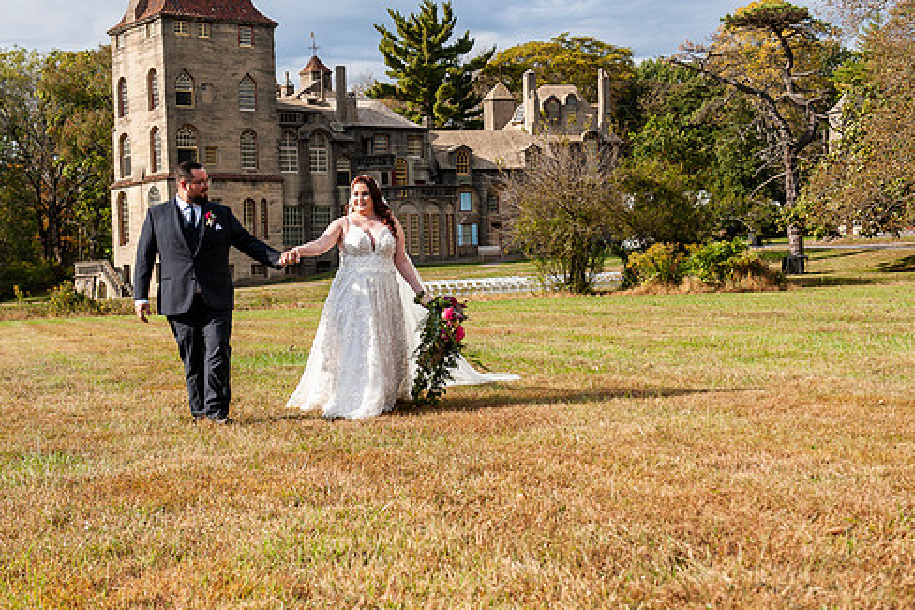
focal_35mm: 57
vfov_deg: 23.8
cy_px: 302
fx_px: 1448
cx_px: 441
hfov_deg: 35.1
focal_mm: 48
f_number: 5.6
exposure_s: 1/640
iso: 200
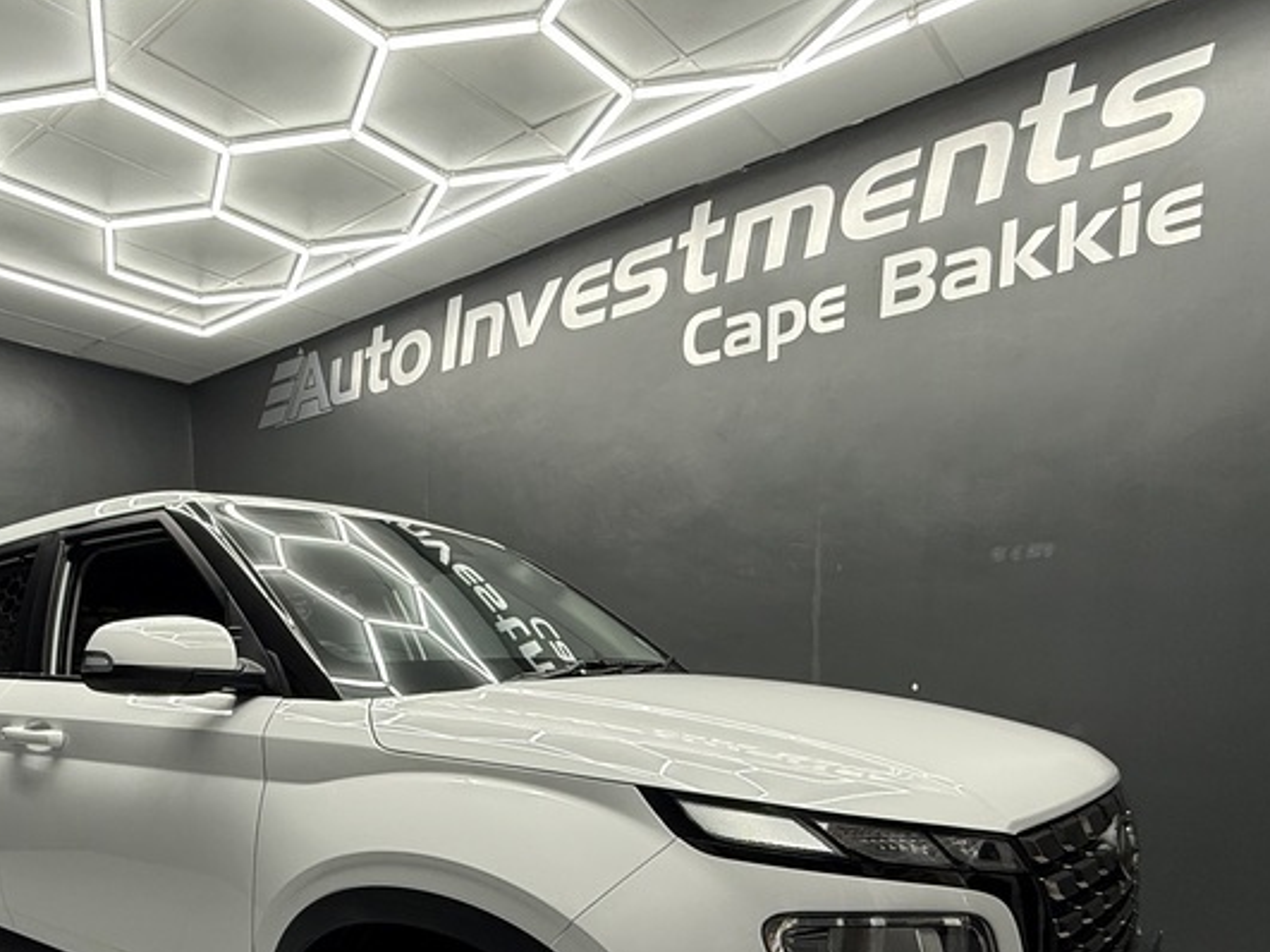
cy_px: 816
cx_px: 459
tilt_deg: -7.5
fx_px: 990
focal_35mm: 27
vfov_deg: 47.3
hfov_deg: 64.2
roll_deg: +1.1
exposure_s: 1/99
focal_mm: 2.22
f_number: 2.2
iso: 160
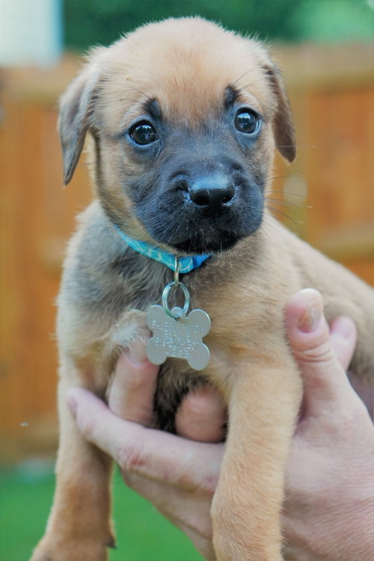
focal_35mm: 75
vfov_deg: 27.0
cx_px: 187
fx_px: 1169
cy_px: 280
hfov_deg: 18.2
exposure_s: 1/160
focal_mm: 50
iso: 1600
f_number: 4
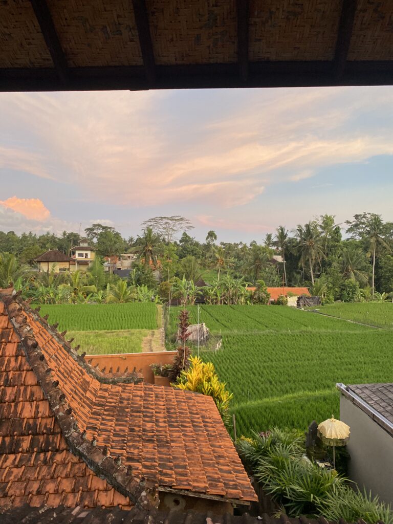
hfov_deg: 53.1
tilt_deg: -0.4
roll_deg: -0.4
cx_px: 196
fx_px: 394
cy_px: 262
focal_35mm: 26
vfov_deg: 67.3
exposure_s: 1/106
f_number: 1.8
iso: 125
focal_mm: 4.25
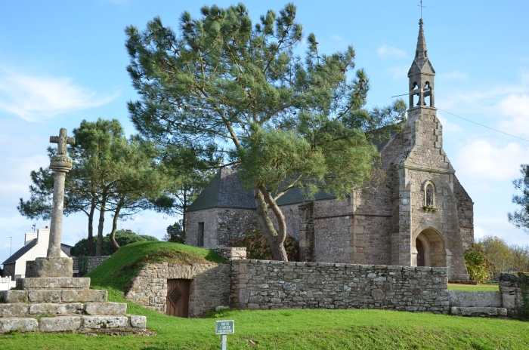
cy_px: 175
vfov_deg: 25.7
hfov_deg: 37.9
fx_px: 770
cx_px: 264
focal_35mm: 52
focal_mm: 35
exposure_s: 1/250
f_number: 8
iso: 160
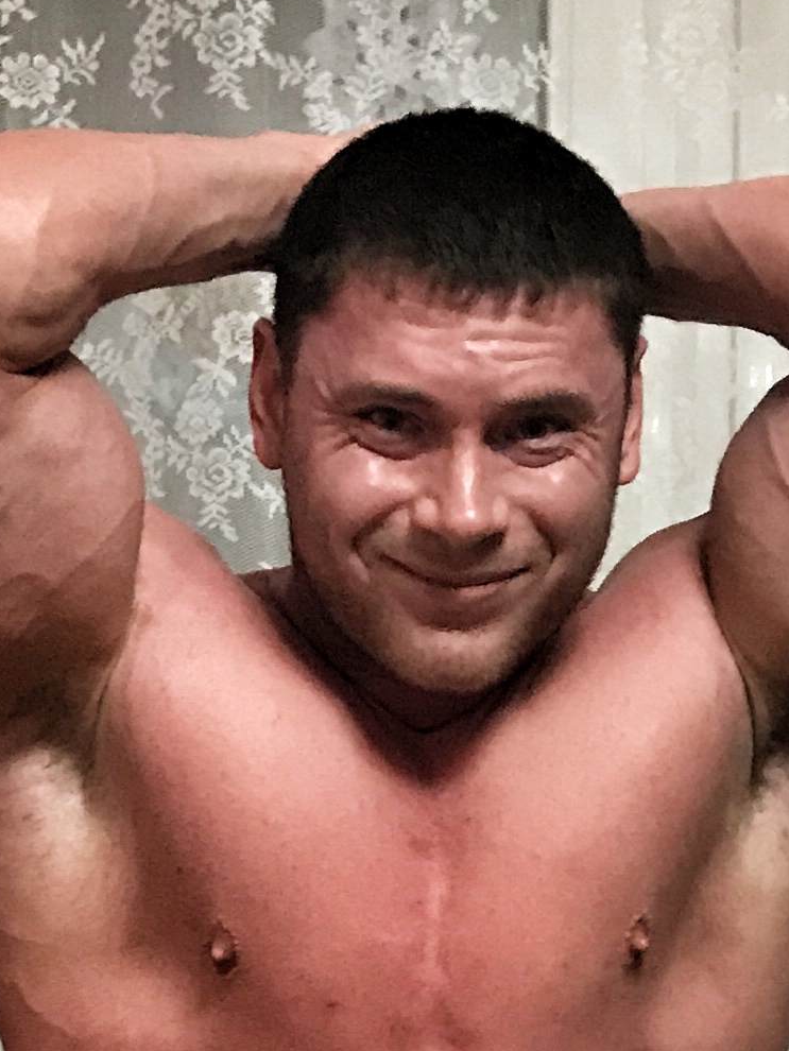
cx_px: 307
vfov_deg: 15.5
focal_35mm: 114
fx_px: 3463
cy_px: 1716
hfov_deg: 13.0
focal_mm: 3.99
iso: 100
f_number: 1.8
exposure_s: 1/17
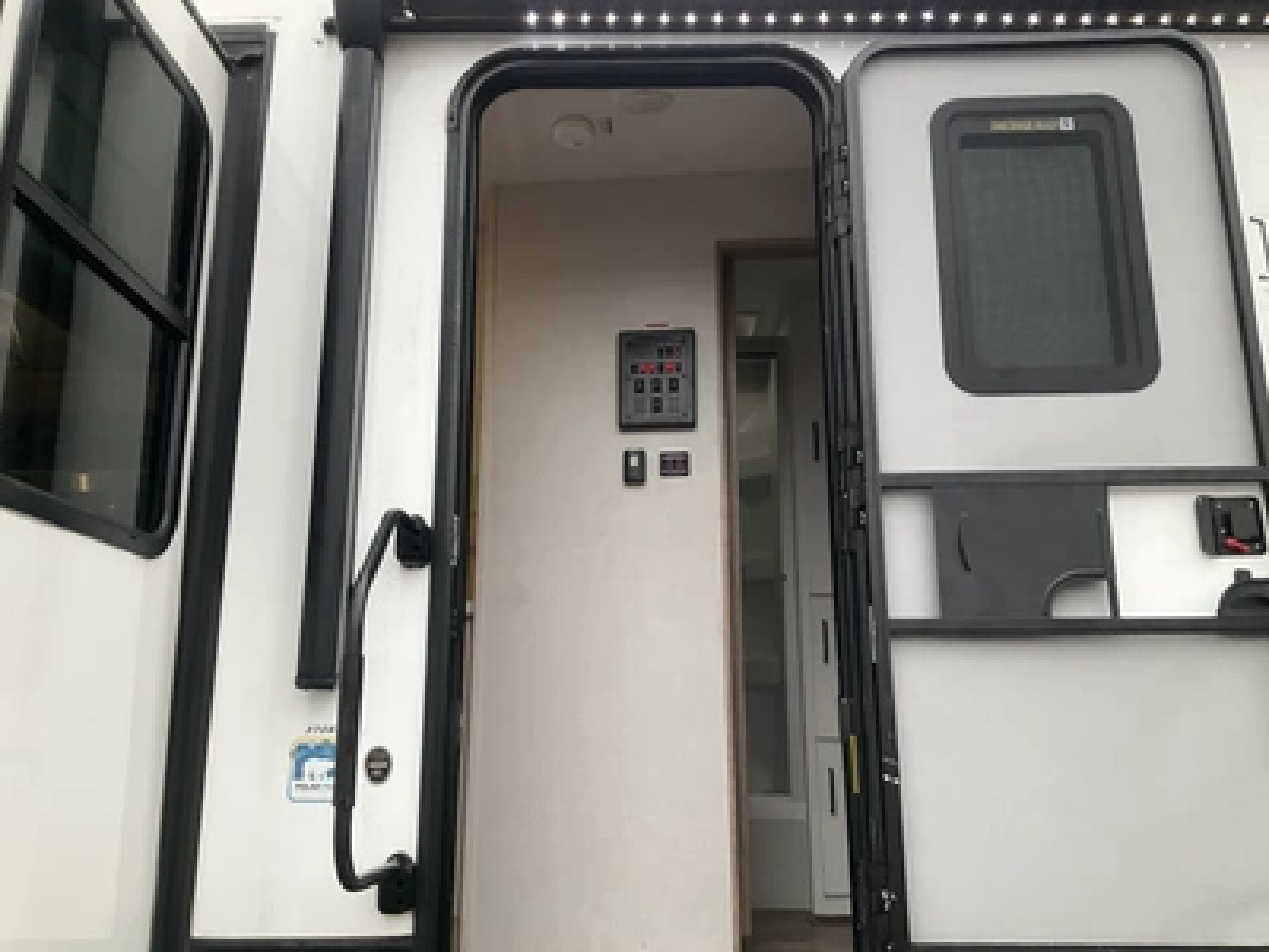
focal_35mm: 29
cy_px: 476
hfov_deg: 61.7
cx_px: 634
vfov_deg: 48.2
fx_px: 1063
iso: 100
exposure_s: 1/60
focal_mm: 3
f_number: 1.8
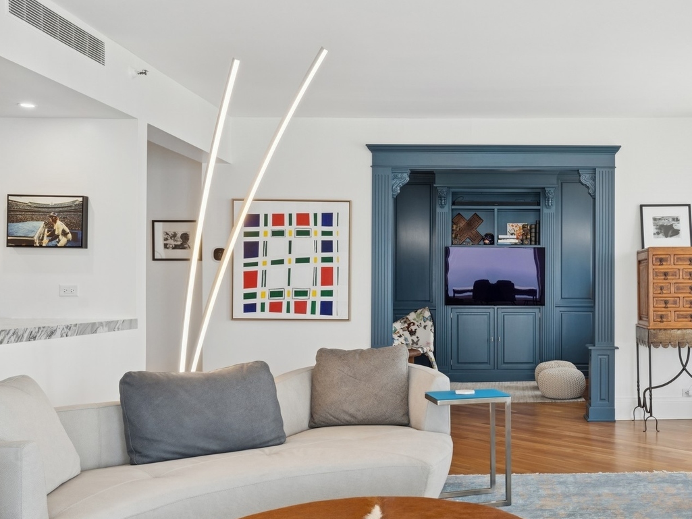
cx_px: 485
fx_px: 760
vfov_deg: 37.7
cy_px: 285
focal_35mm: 38
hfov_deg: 47.8
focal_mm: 25
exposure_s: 1/40
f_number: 8
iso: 320
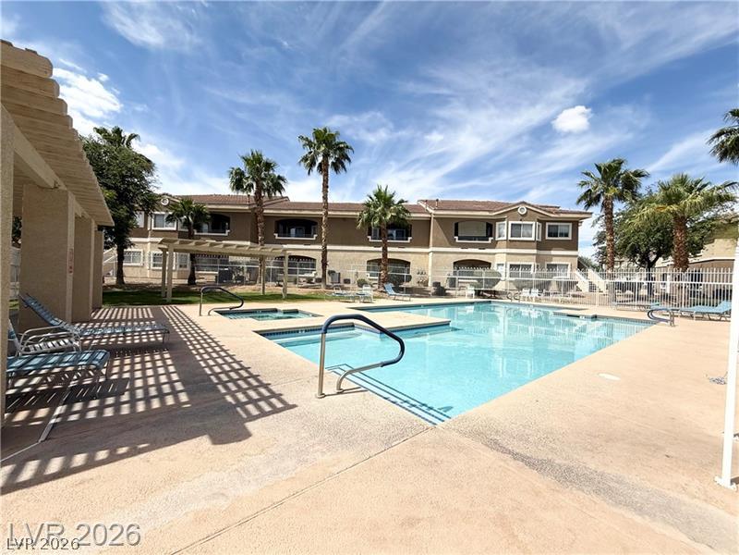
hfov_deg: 102.1
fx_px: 299
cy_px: 278
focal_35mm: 14
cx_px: 370
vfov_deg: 85.7
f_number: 2.2
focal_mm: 2.22
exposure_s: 1/3125
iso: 50
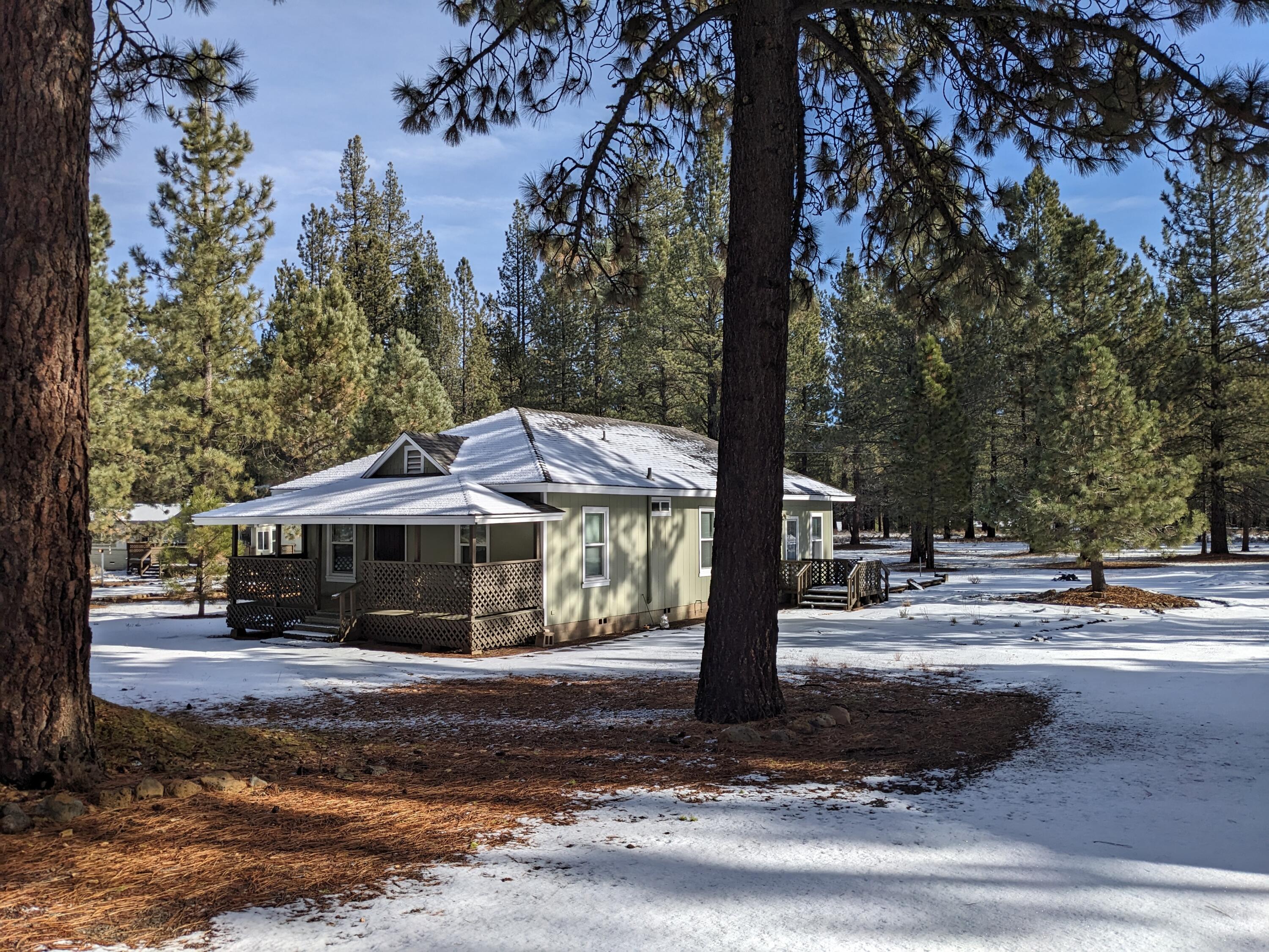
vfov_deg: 51.4
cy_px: 476
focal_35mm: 27
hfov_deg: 65.3
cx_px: 634
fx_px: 990
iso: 54
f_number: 1.73
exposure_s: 1/3906
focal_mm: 4.38
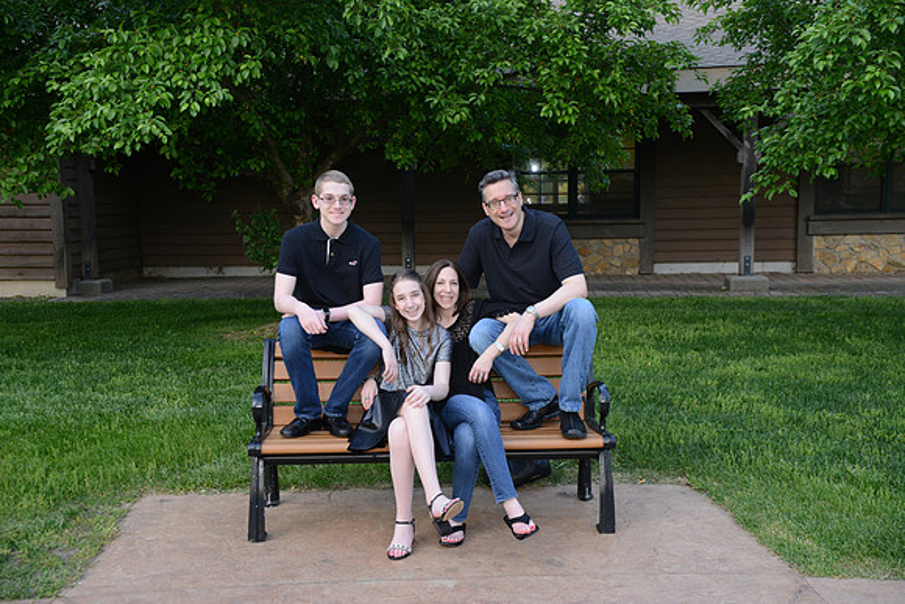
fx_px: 1006
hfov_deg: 48.4
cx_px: 452
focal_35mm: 40
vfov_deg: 33.4
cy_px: 302
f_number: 8
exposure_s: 1/60
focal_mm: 40
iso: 640
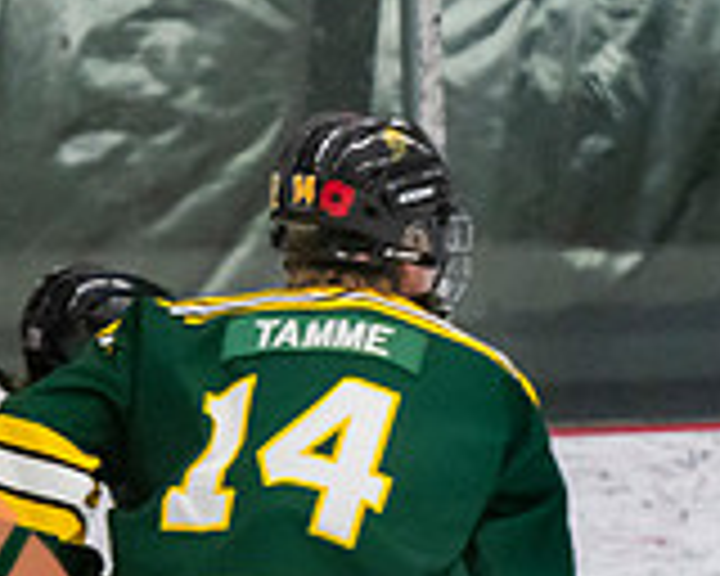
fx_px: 13659
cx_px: 1202
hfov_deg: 3.0
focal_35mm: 641
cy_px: 670
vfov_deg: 2.4
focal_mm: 135
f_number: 3.2
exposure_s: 1/640
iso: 2500
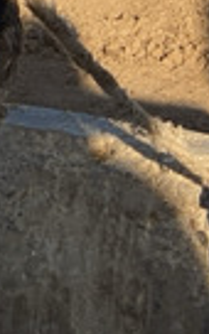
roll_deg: -1.6
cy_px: -244
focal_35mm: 284
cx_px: -295
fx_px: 2588
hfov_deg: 4.5
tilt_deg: -5.2
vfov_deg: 7.2
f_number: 2
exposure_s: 1/922
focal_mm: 6
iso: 20
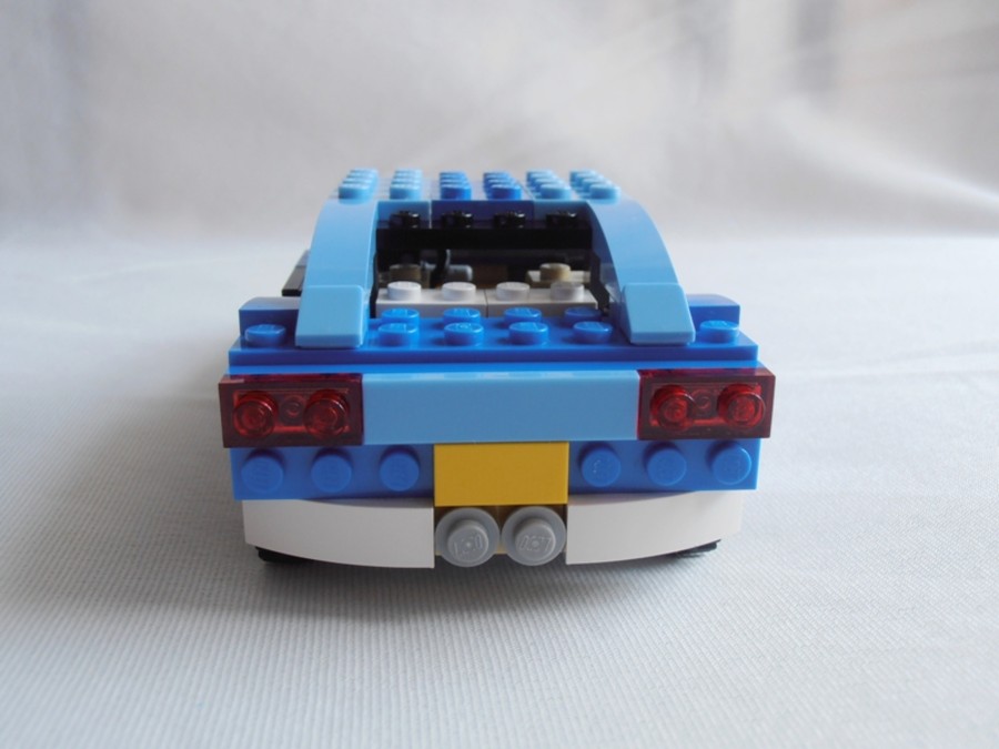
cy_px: 374
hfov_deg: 50.1
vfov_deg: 38.7
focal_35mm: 37
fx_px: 1068
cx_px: 500
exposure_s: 1/80
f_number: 3.9
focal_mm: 6.61
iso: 80
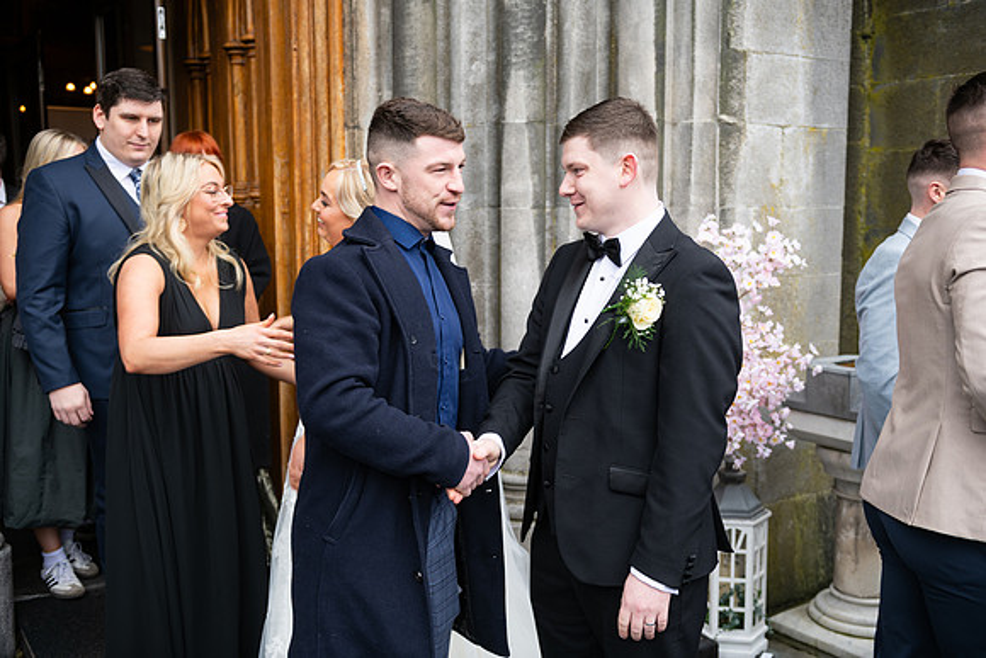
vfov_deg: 36.9
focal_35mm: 36
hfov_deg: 53.1
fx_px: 986
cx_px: 493
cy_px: 329
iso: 125
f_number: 3.5
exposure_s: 1/160
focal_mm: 36
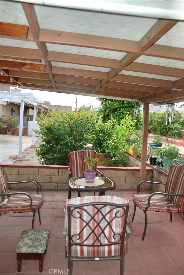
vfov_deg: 67.3
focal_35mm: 27
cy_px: 138
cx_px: 92
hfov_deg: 48.1
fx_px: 206
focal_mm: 18
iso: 100
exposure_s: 1/125
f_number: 3.5
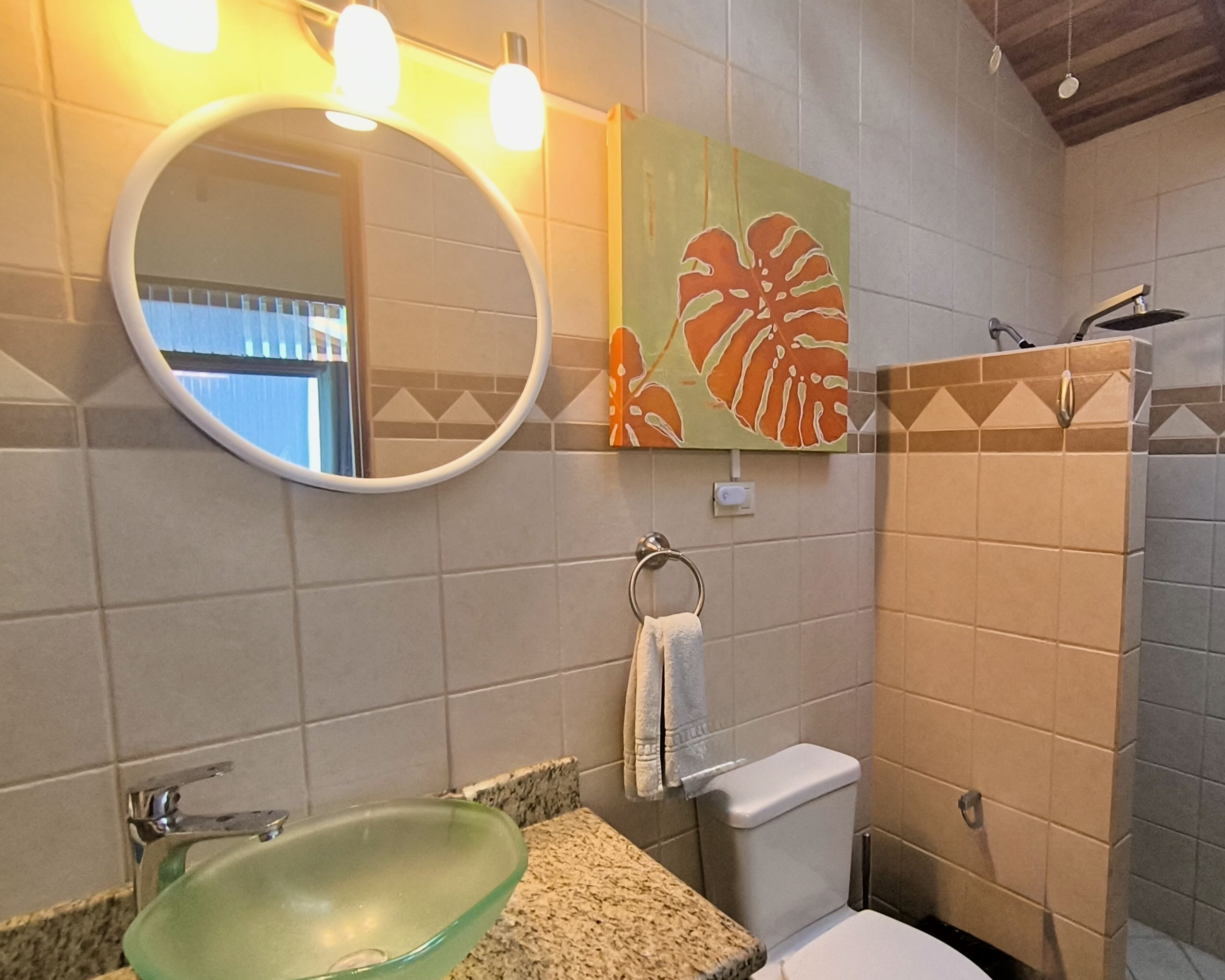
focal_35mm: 20
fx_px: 725
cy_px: 533
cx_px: 781
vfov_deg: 68.0
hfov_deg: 78.6
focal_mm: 1.65
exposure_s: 1/33.3
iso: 250
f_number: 2.2
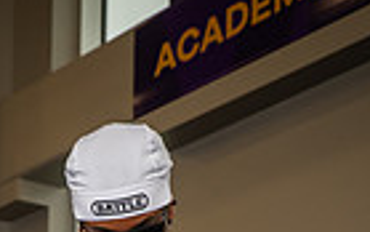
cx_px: 136
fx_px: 1826
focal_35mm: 181
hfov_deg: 11.6
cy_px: 584
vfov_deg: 6.8
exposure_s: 1/250
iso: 500
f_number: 5.6
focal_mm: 55
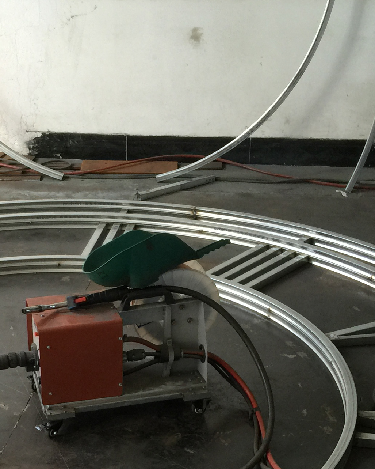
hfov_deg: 20.9
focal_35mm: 72
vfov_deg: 25.5
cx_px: 51
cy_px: 433
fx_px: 999
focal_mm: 4.15
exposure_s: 1/30
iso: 40
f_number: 2.2
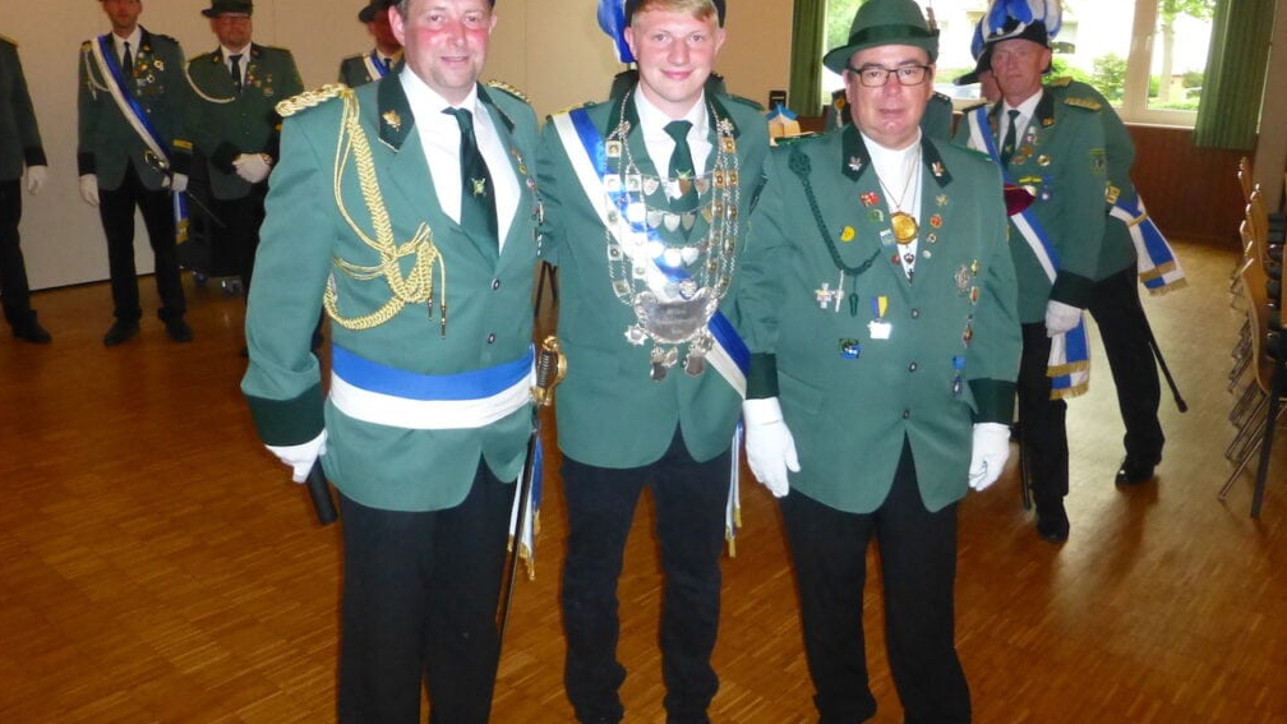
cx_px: 640
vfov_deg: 37.7
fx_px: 1058
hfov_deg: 62.6
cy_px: 308
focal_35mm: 31
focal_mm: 4.8
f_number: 3.4
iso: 800
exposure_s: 1/60
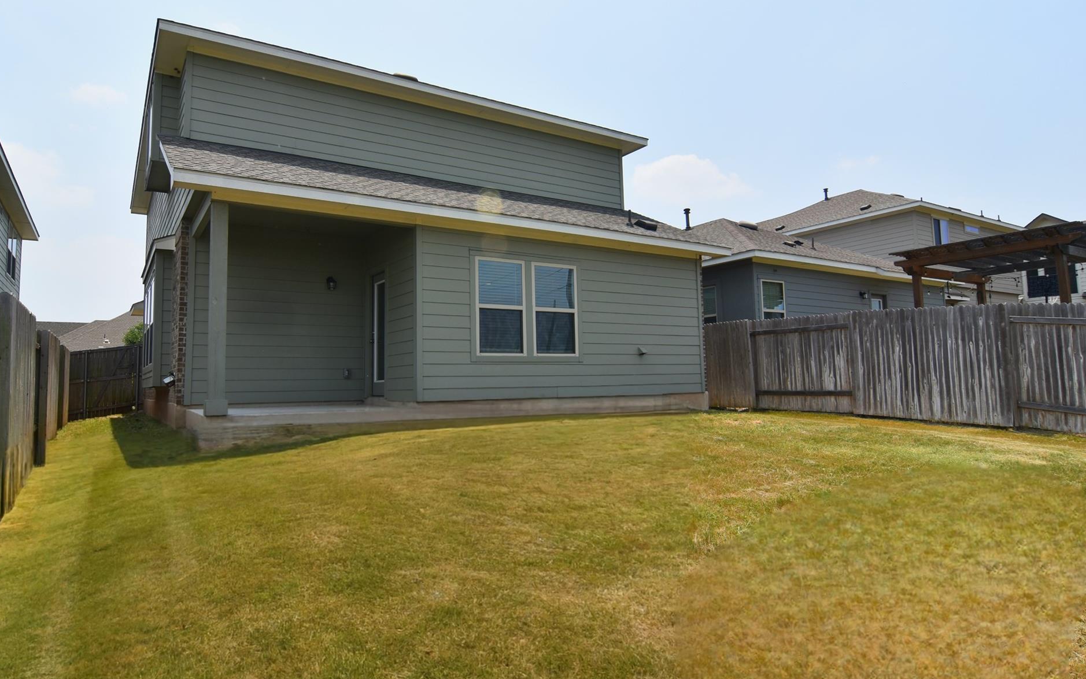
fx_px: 592
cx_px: 514
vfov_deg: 59.6
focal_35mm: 20
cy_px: 328
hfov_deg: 85.0
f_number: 9
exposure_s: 1/323
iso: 100
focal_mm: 12
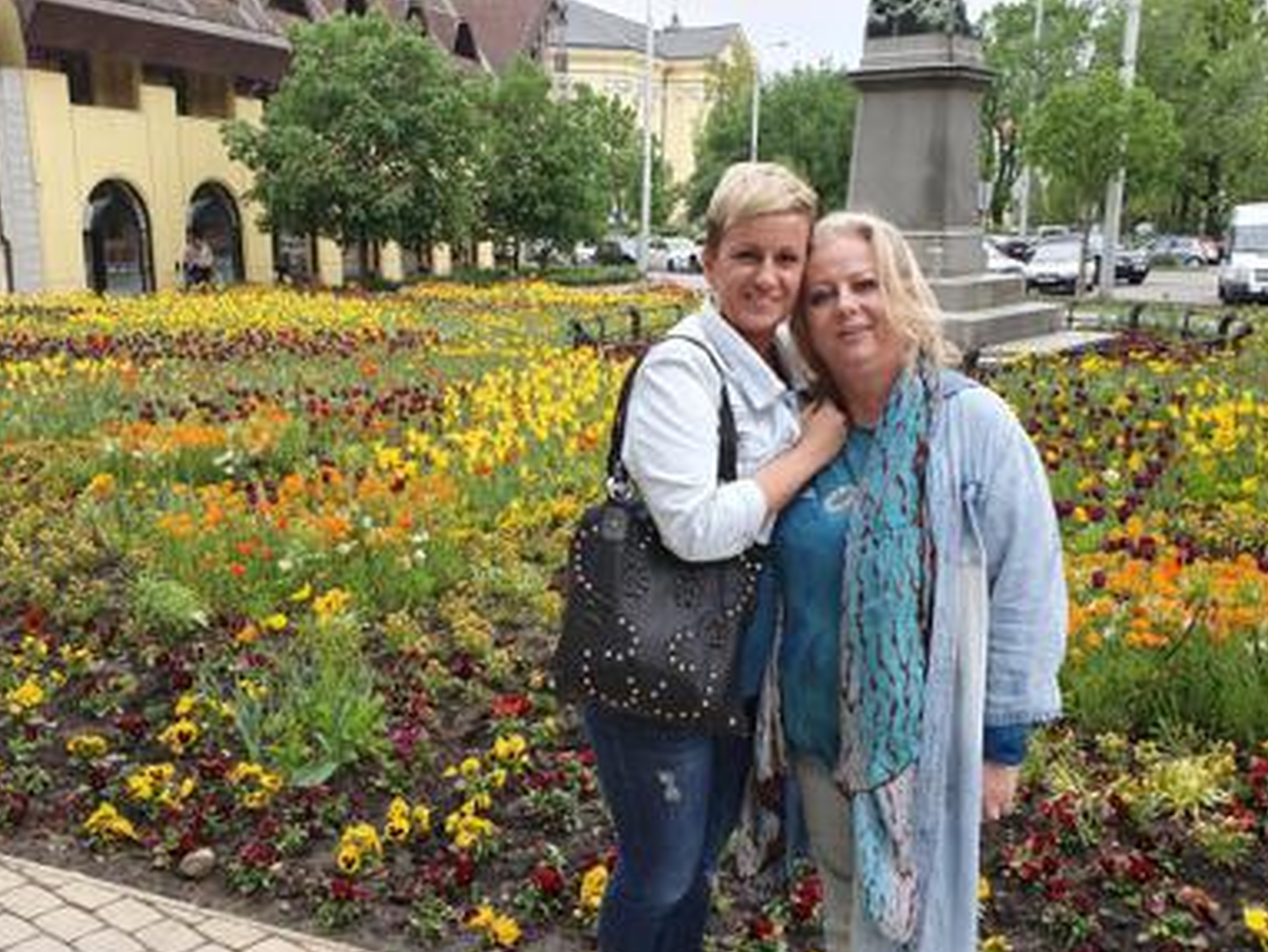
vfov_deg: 41.7
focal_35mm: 34
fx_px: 1246
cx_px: 524
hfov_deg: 53.6
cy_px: 566
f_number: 2.4
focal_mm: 4.32
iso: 50
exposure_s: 1/241
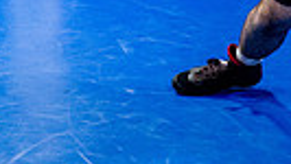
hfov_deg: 10.3
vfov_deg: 5.8
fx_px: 1590
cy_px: -141
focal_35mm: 206
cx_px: 348
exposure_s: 1/800
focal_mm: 30
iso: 5000
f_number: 2.8
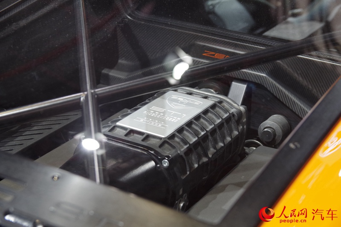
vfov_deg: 18.2
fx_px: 710
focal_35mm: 75
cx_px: 170
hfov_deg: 27.0
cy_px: 114
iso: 640
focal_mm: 50
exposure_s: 1/50
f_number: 3.2
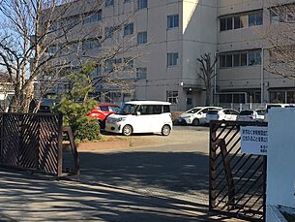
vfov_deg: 25.7
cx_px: 186
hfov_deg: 33.6
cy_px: 97
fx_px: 486
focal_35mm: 57
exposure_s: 1/1148
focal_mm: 4.15
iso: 25
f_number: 2.2
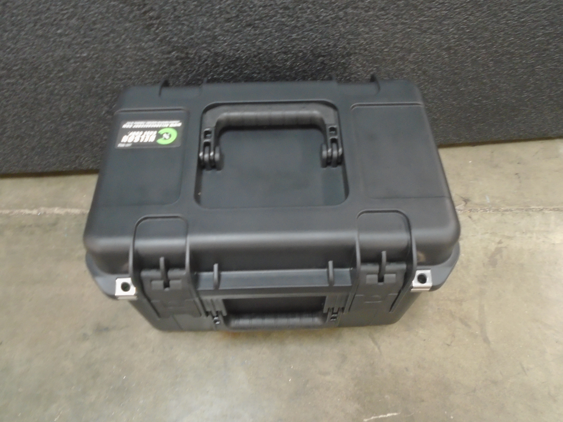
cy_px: 211
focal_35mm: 26
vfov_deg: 53.1
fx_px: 423
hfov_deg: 67.3
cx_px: 282
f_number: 3.2
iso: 400
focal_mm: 4.6
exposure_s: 1/6
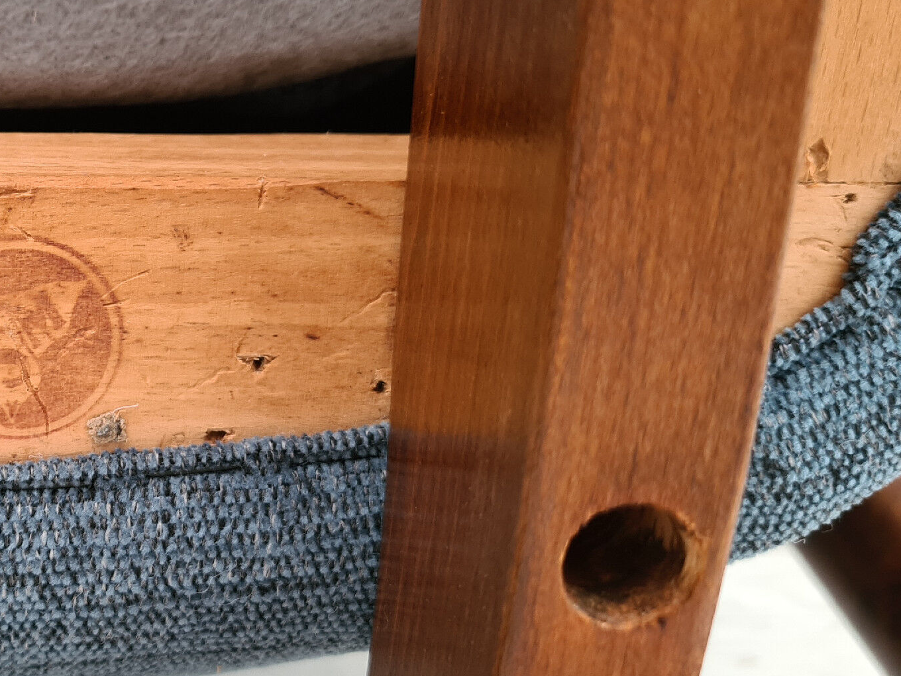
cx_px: 117
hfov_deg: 35.6
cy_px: 309
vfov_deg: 28.5
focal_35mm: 51
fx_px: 1327
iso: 160
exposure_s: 1/40
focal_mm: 5.4
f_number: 1.8
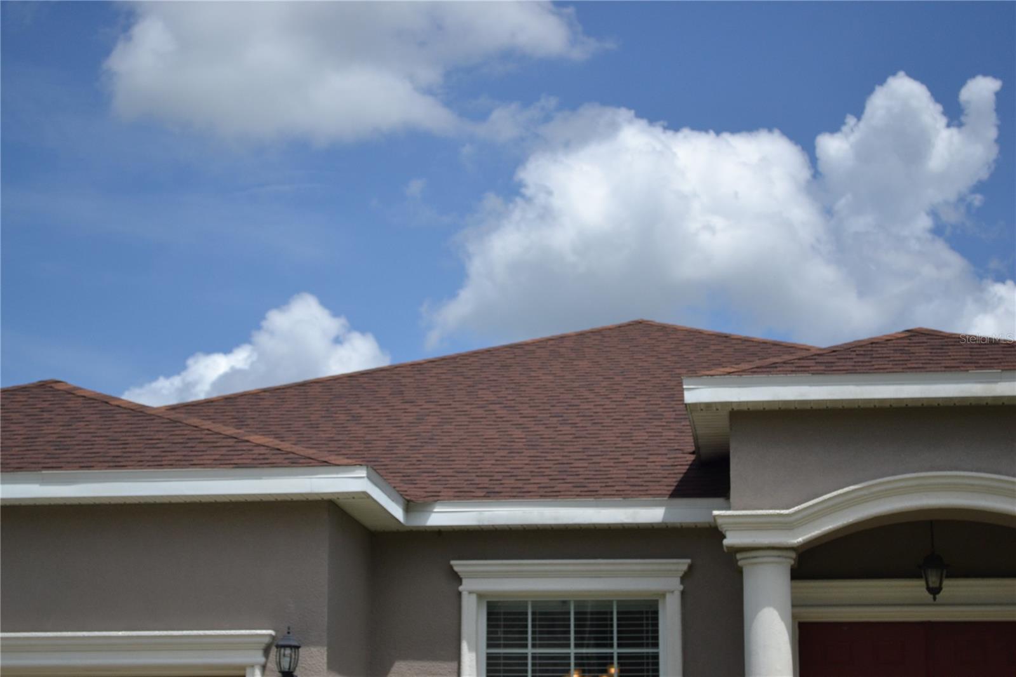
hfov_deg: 27.0
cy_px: 338
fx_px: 2116
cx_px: 508
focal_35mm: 75
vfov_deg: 18.2
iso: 560
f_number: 5.6
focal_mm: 50
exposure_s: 1/4000
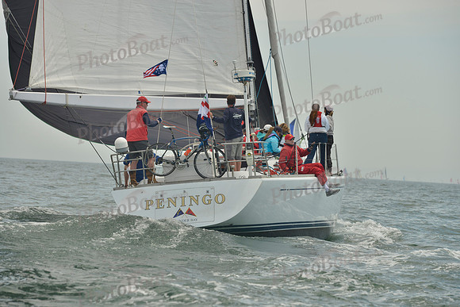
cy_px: 154
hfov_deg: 12.8
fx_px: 2045
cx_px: 230
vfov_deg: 8.6
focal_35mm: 160
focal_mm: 160
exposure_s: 1/1250
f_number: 8
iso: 280
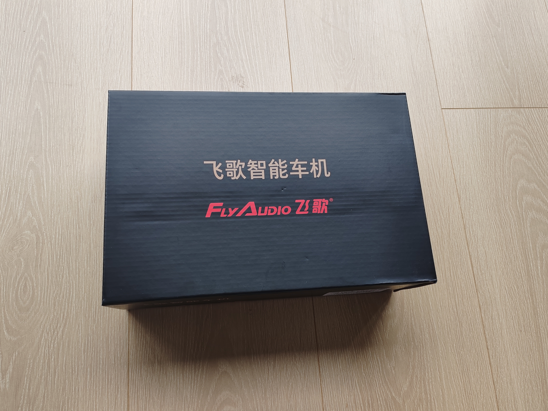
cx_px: 274
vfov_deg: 51.4
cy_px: 206
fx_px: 427
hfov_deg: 65.3
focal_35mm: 27
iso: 200
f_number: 1.9
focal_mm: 6.12
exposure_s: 1/100
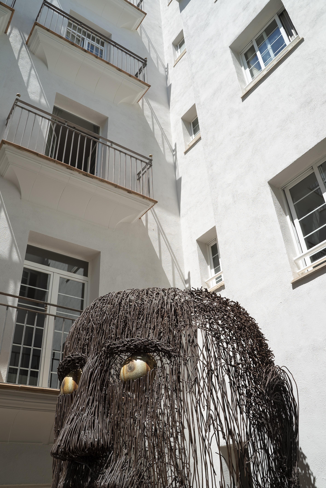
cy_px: 244
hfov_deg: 46.5
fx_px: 380
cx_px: 163
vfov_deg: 65.4
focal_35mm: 28
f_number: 9
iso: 100
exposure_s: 1/250
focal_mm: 28
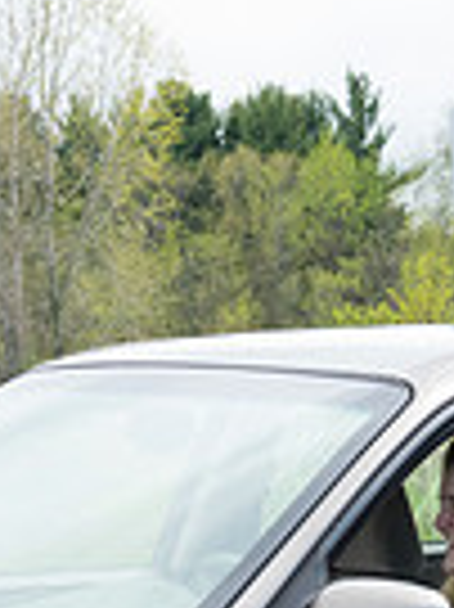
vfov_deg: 12.2
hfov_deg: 9.4
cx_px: 342
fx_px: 2750
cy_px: 799
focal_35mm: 157
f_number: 7.1
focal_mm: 38
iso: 1250
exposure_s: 1/800
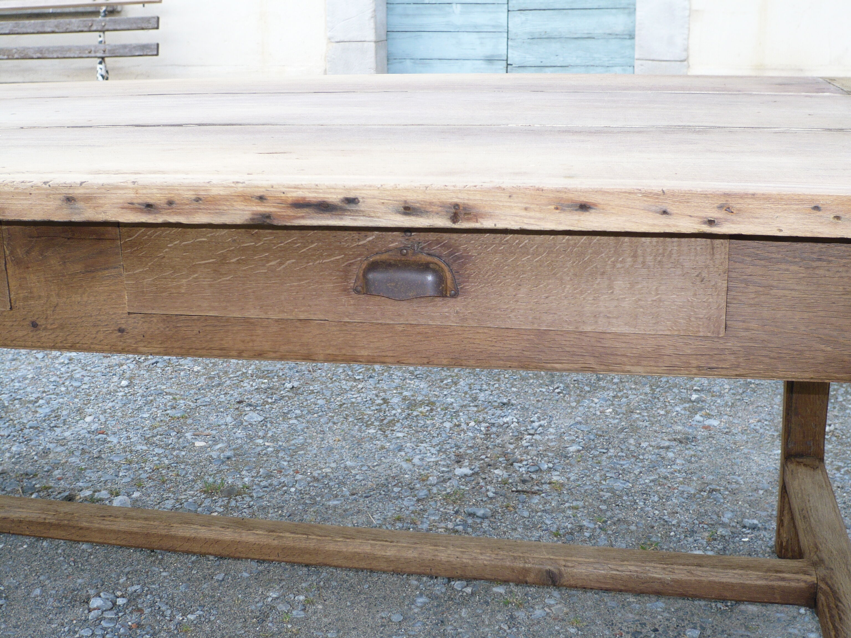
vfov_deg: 33.6
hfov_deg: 43.9
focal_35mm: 43
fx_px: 1057
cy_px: 319
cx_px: 426
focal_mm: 7
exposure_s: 1/50
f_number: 3.4
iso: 100
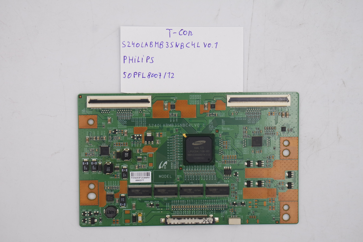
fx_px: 726
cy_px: 121
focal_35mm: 72
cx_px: 182
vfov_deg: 18.9
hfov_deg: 28.1
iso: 200
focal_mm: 27
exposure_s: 1/125
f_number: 5.6
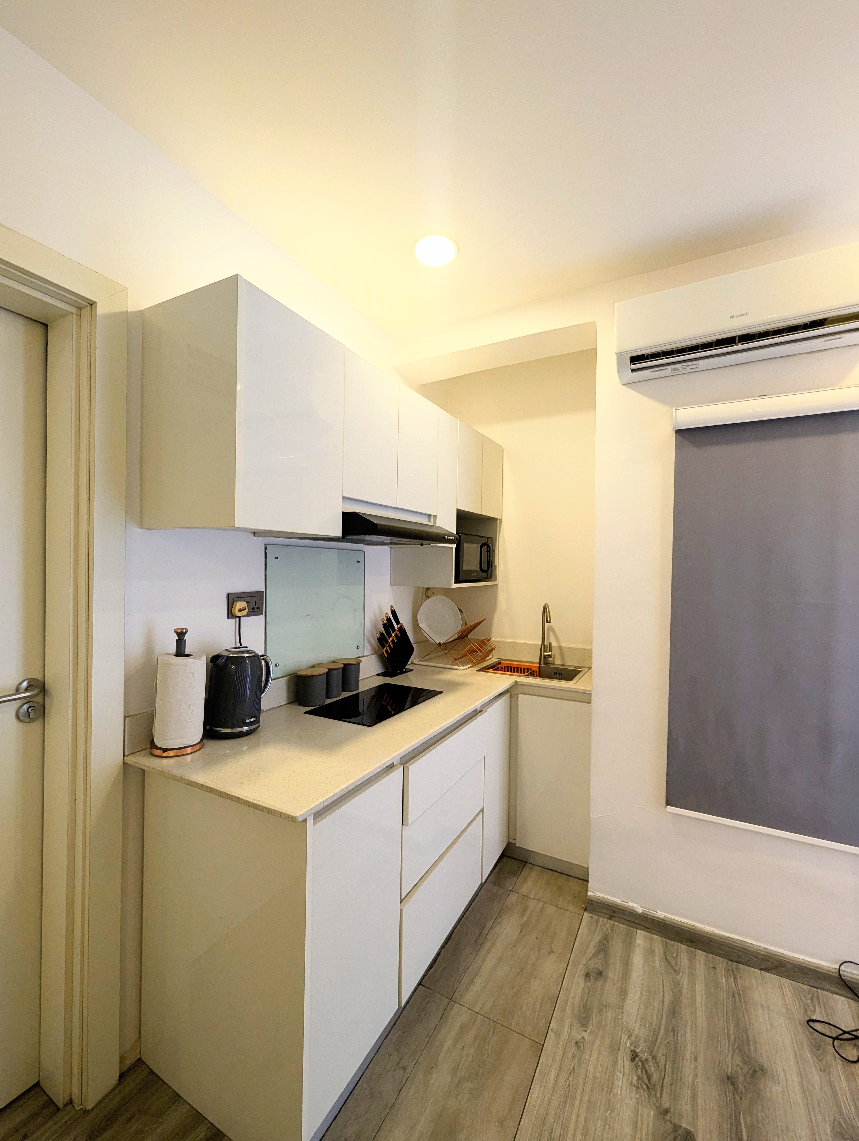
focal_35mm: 13
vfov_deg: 106.1
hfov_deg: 90.1
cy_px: 570
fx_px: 429
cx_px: 430
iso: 89
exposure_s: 1/23.8
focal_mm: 1.95
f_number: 2.2
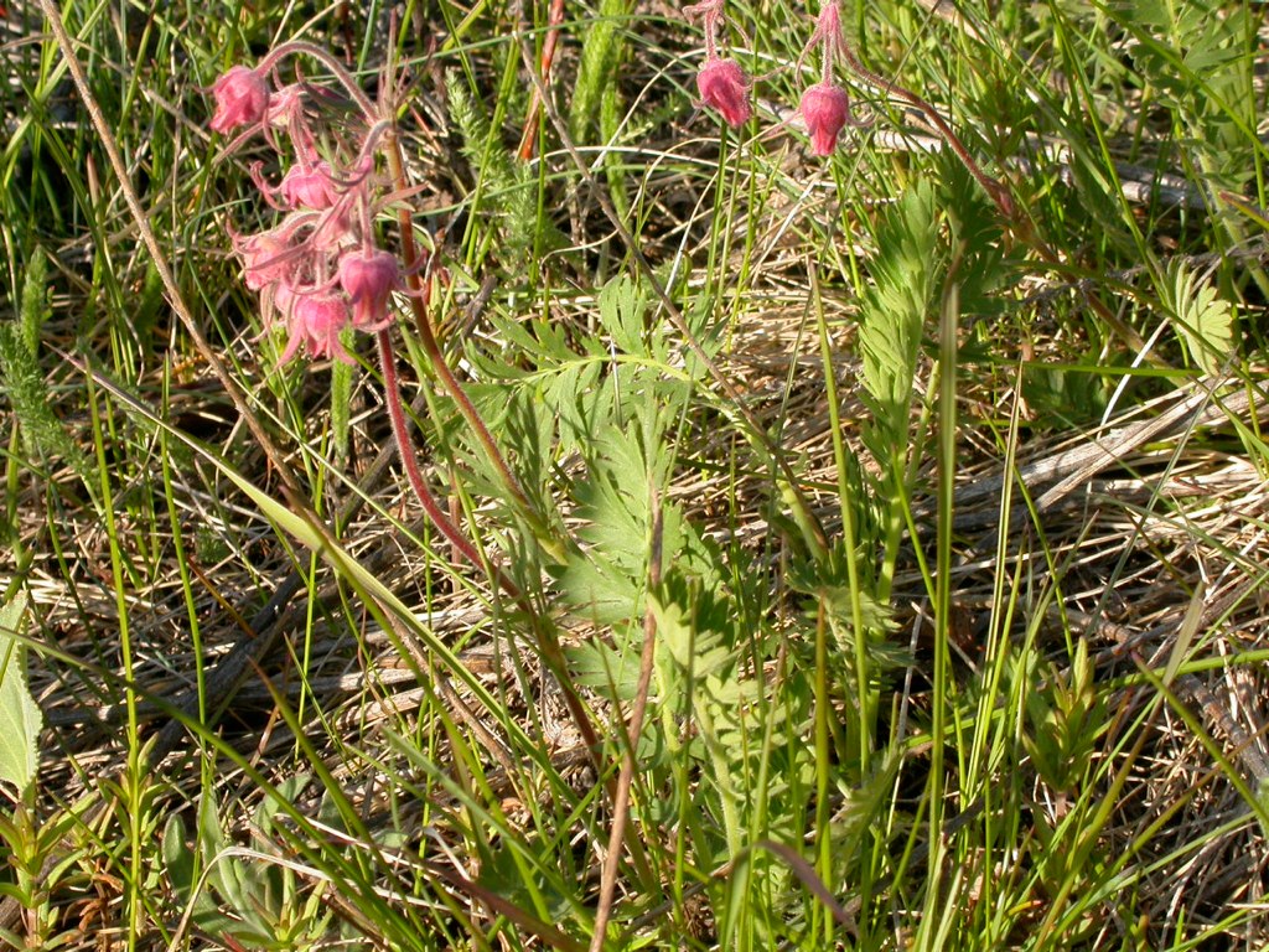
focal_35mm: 147
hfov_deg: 13.4
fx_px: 5389
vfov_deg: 10.1
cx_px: 634
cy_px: 476
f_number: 7.1
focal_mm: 30.4
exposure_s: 1/145
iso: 100
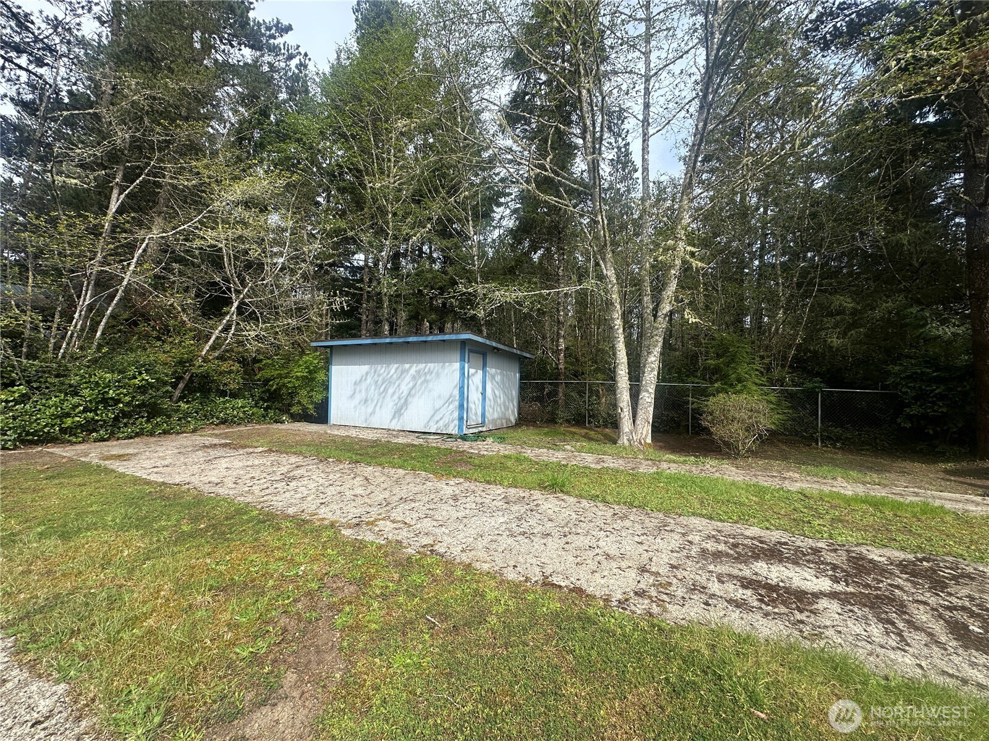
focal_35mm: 14
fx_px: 400
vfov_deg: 85.7
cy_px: 370
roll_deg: -1.7
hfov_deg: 102.1
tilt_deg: +0.3
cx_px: 494
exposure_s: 1/716
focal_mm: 2.22
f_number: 2.2
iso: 40
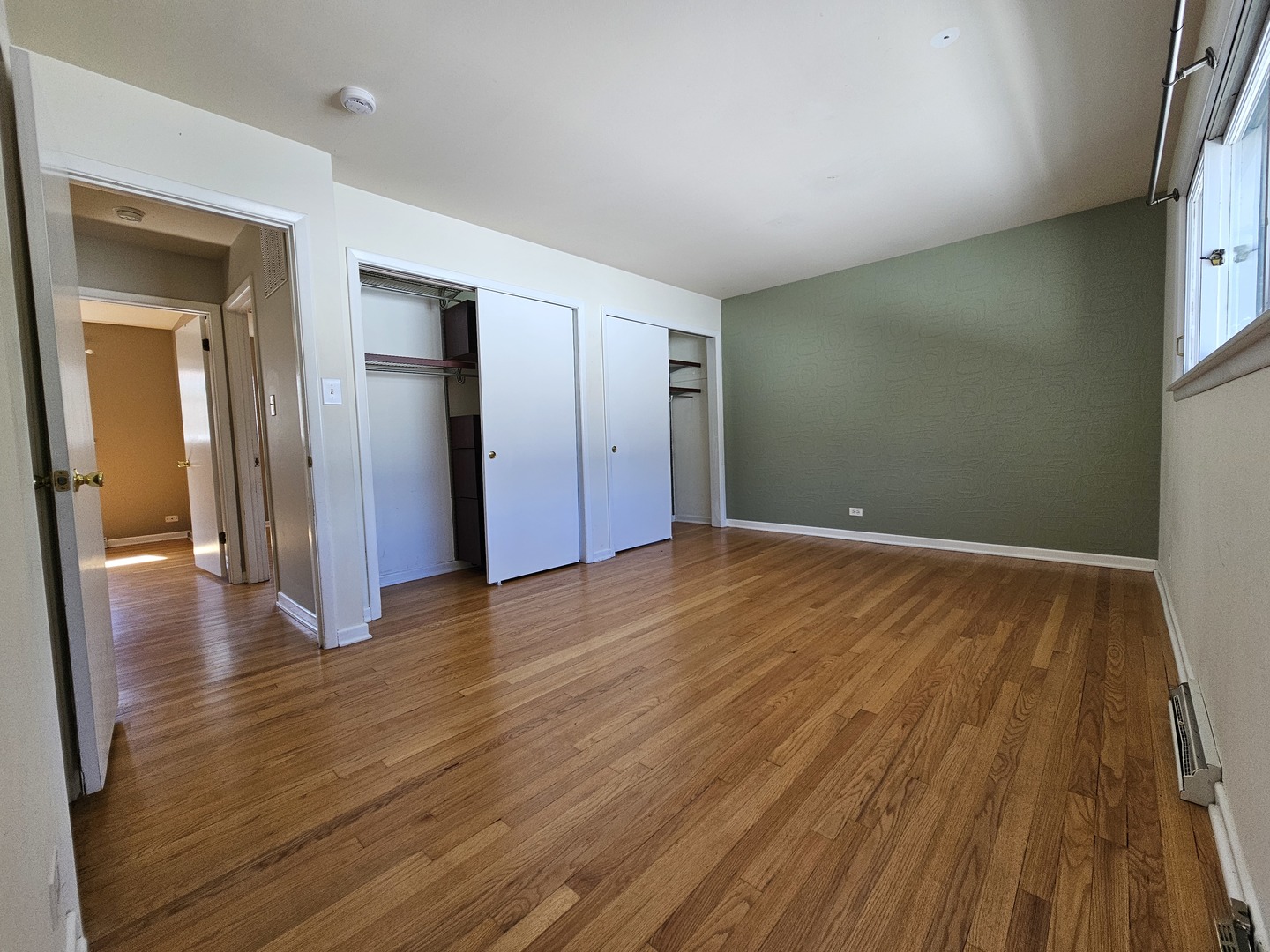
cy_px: 476
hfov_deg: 106.2
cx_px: 635
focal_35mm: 13
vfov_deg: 89.9
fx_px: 477
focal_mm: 2.2
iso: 64
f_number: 2.2
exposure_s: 1/120
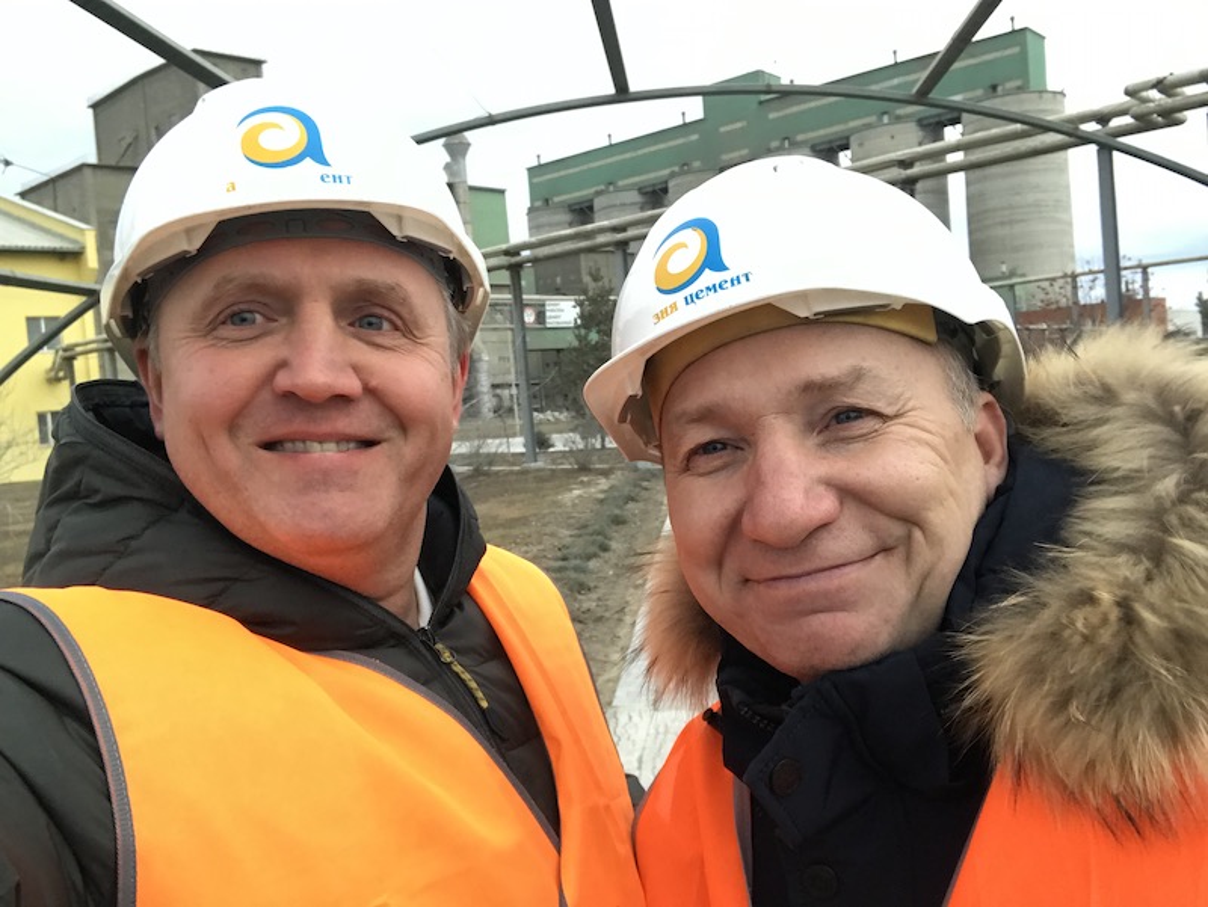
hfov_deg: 56.8
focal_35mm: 32
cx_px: 604
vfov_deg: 44.2
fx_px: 1117
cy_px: 454
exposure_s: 1/33
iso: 32
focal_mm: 2.87
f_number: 2.2
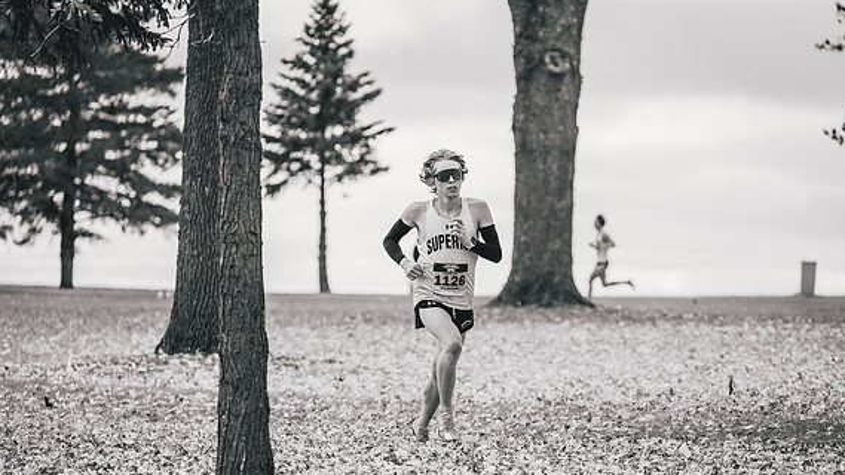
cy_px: 283
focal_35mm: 318
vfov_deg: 3.8
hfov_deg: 6.8
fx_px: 7125
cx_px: 429
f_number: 6.3
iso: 400
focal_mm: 296
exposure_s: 1/1000
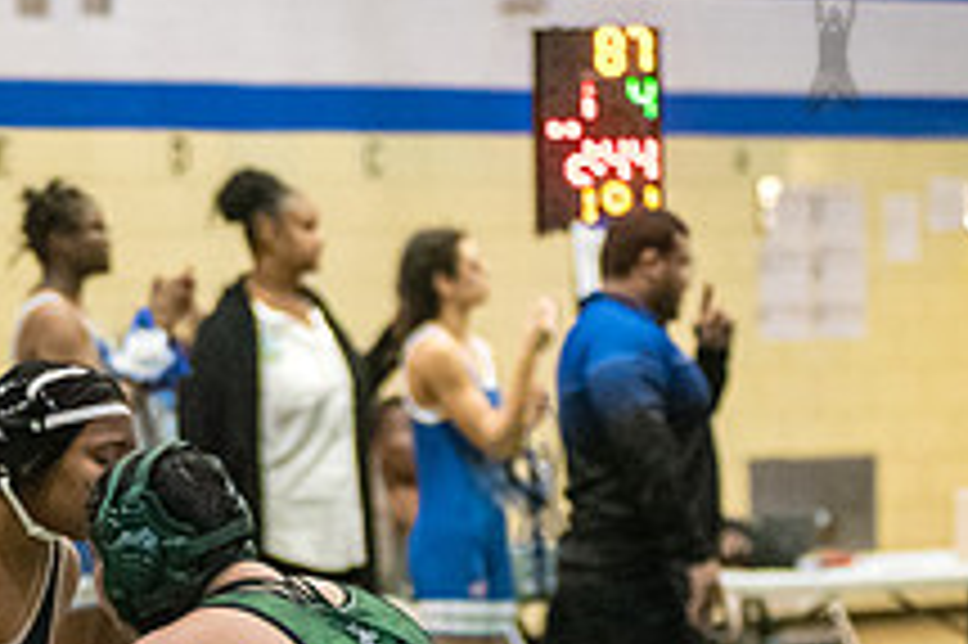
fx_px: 7254
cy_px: 687
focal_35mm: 270
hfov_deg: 7.6
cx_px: -41
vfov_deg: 5.1
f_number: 2.8
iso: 8000
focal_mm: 100
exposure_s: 1/800
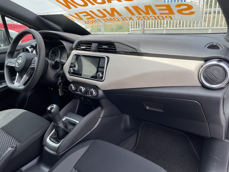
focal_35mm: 26
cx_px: 114
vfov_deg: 53.1
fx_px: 172
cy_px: 86
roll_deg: +3.5
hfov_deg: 67.3
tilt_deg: -19.8
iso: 32
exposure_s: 1/556
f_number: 1.6
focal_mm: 4.2
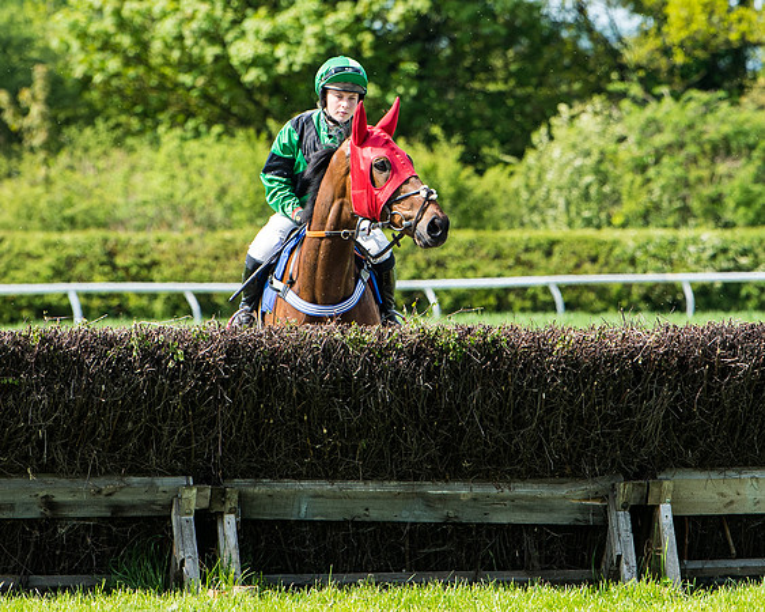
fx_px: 10124
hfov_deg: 4.3
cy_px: 311
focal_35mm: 447
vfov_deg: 3.5
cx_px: 468
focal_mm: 200
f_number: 5
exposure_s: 1/800
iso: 400
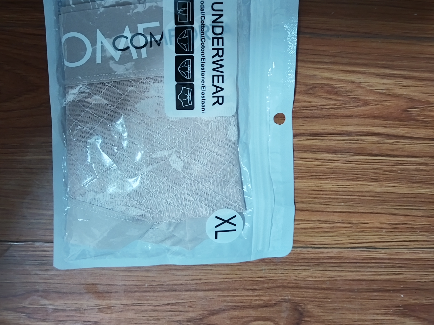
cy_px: 122
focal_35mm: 33
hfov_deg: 55.2
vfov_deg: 42.6
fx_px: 414
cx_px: 195
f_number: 1.9
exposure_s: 1/14.3
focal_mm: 4.95
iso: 2295
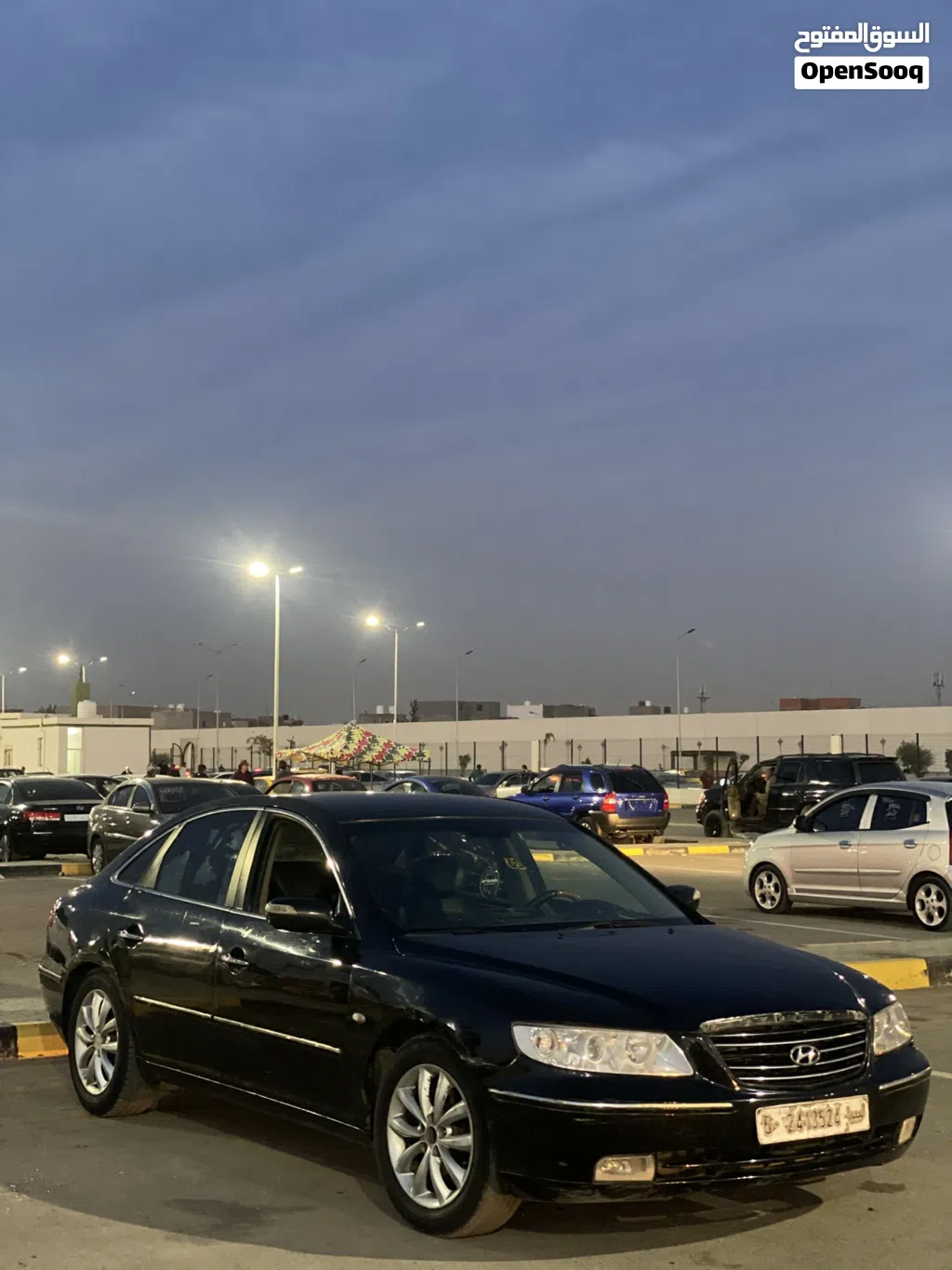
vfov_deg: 36.8
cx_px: 476
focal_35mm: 52
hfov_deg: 28.0
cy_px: 635
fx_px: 1906
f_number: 2
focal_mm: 6
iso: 500
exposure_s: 1/14
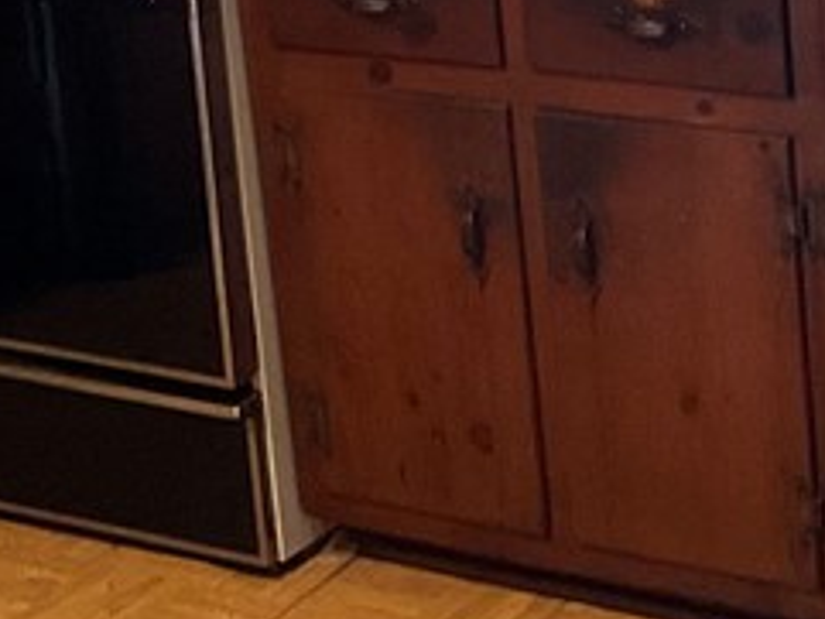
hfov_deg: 15.9
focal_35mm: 123
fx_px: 2933
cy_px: 34
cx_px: 620
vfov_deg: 12.0
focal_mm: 3
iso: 320
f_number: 1.8
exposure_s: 1/40
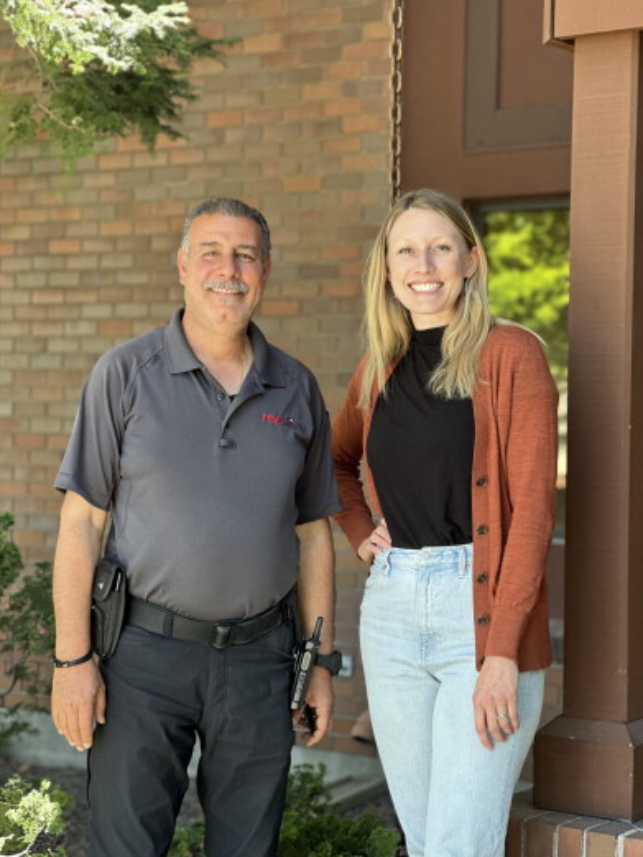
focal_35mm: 78
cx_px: 321
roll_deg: -1.2
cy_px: 429
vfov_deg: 25.0
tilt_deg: -0.5
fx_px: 1931
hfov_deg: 18.9
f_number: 2.8
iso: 250
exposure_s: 1/100
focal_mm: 9
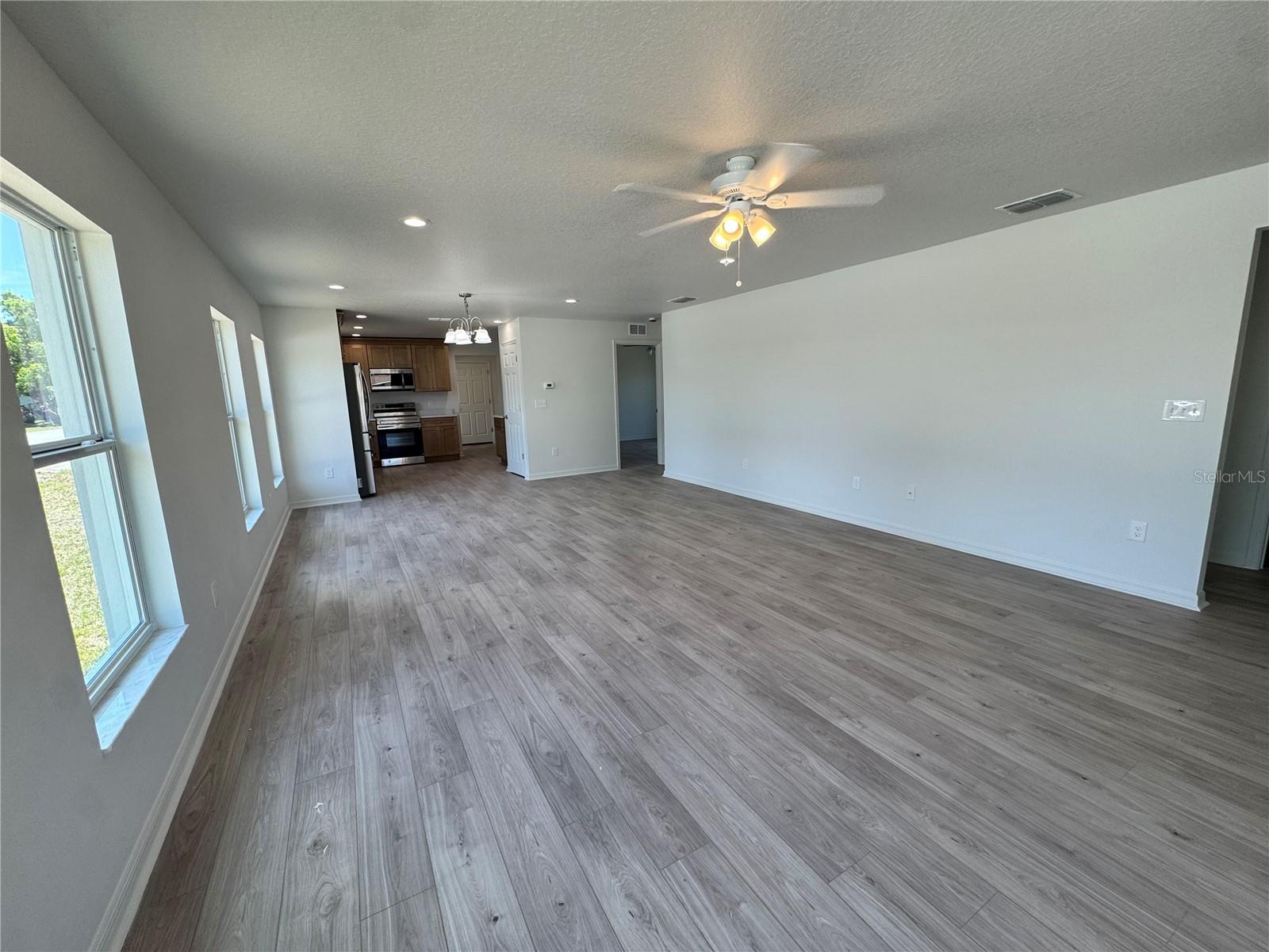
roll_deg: +1.0
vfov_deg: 85.7
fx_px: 513
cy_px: 476
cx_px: 634
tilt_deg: -9.7
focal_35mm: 14
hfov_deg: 102.1
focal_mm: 2.22
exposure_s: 1/120
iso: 64
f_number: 2.2
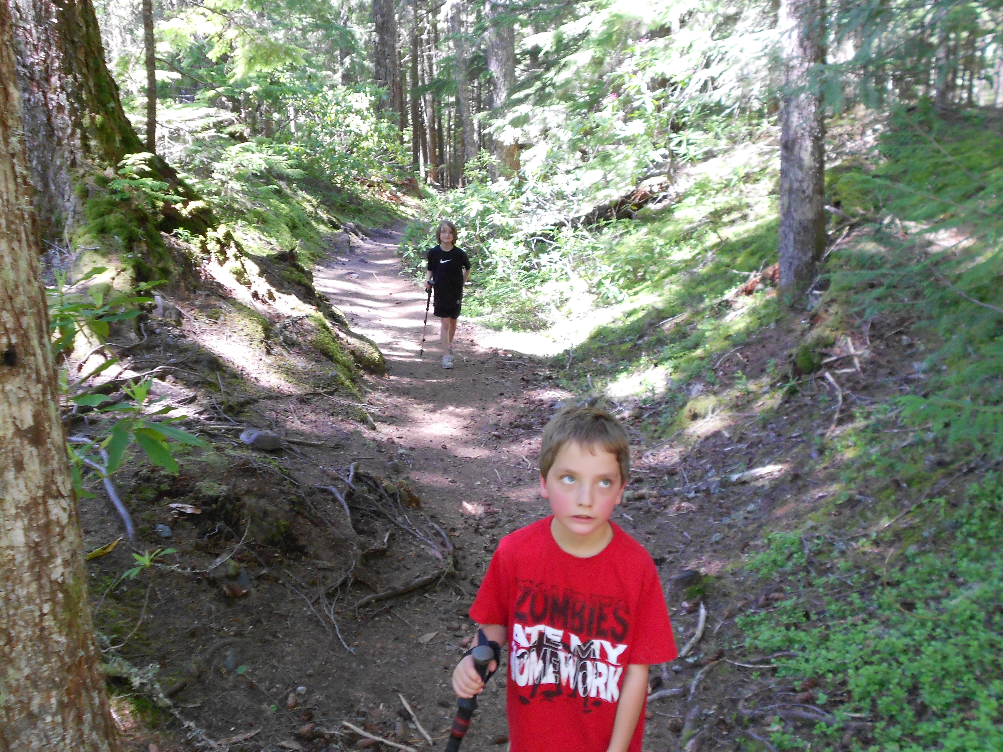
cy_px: 376
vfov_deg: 38.7
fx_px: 1072
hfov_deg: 50.1
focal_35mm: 37
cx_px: 502
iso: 250
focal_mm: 6.7
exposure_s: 1/30
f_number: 3.9
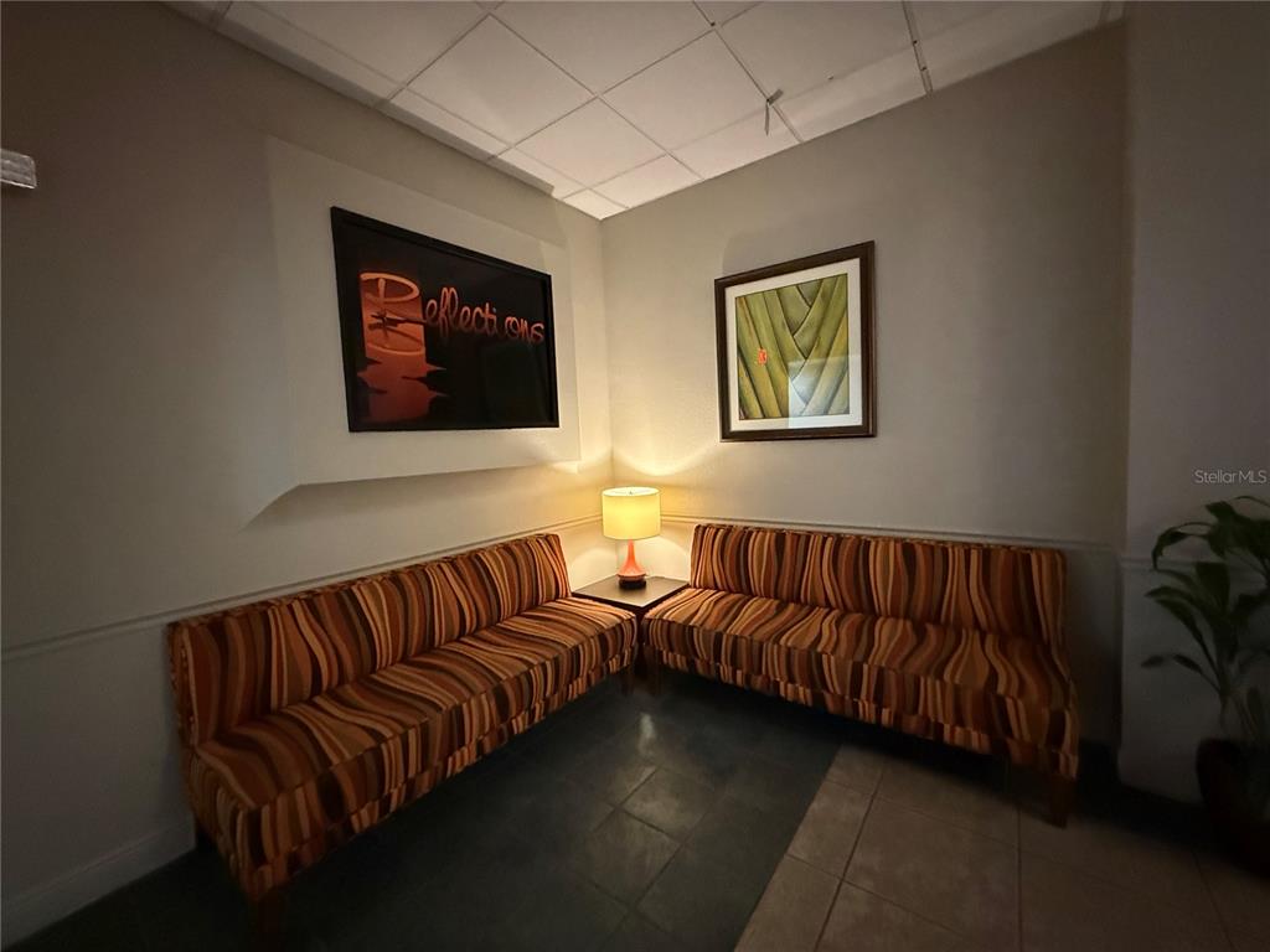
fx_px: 514
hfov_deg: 102.1
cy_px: 476
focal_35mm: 14
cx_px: 635
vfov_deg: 85.7
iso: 1250
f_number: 2.2
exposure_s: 1/60
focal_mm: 2.22
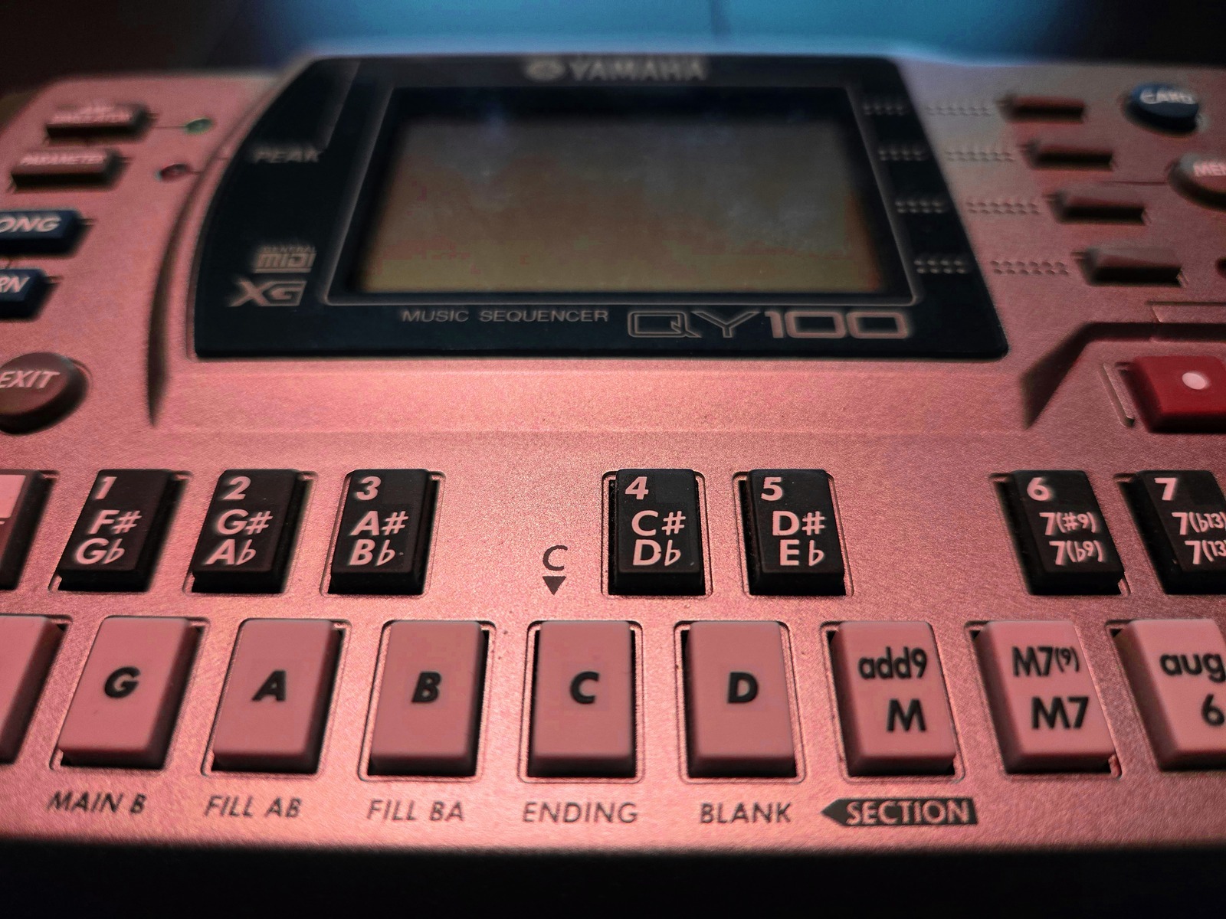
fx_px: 815
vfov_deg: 58.9
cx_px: 613
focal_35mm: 23
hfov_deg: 73.9
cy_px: 460
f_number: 1.8
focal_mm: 5.4
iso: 250
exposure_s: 1/120
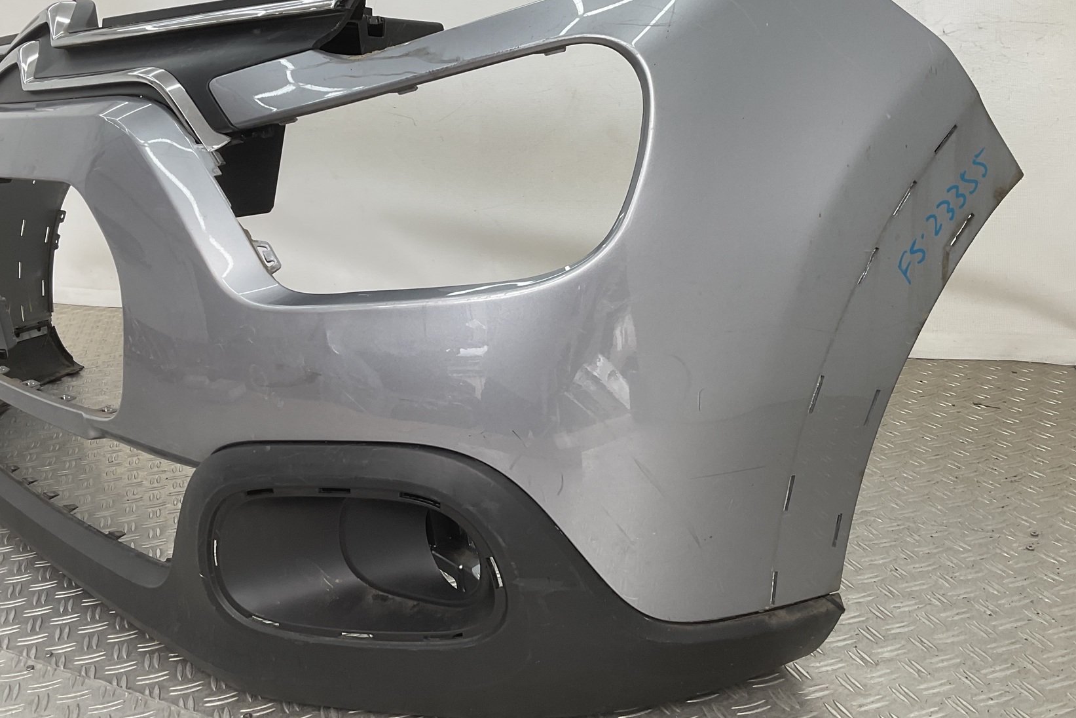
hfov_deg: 51.7
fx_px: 1106
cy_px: 337
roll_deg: +5.2
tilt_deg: -16.4
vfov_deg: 35.9
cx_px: 472
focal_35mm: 37
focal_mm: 3
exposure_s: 1/100
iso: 16
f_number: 1.8
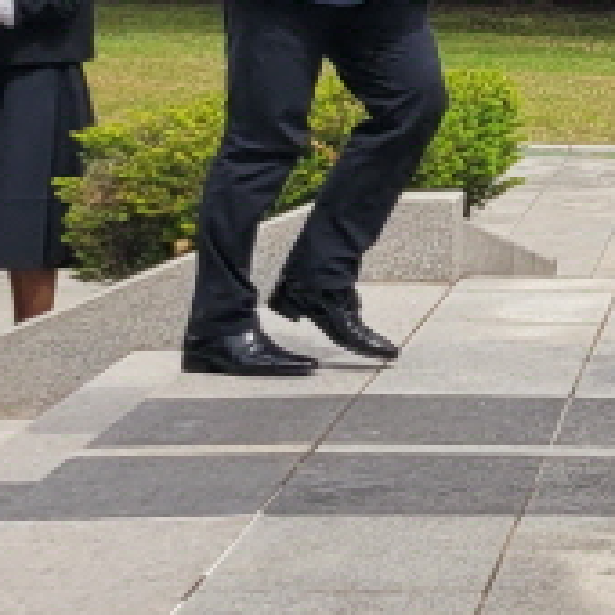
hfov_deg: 9.1
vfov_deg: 9.9
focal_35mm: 173
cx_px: 1451
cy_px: -232
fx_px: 3477
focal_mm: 5.4
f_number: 1.8
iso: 40
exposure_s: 1/1936
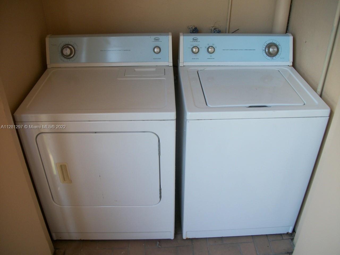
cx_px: 170
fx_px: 314
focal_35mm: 32
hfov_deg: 56.8
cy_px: 128
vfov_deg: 44.2
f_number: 2.9
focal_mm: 5.7
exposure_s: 1/80
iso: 80
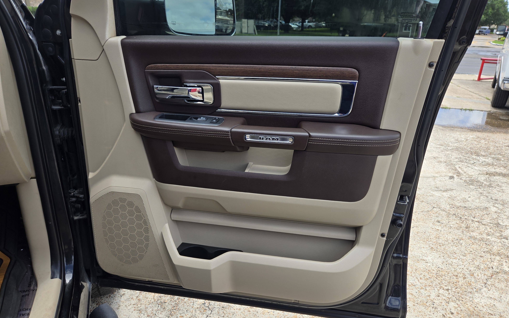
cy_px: 159
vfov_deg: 49.3
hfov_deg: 72.5
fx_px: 347
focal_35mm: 25
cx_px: 260
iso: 25
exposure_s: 1/641
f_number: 1.8
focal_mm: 5.4
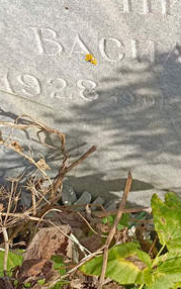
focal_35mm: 74
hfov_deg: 17.1
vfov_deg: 27.1
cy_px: 42
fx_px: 583
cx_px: 192
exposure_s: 1/755
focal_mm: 4.76
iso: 108
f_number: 1.69
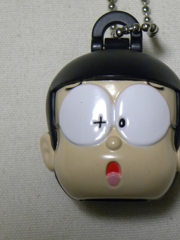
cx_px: 118
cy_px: 106
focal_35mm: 129
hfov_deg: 11.5
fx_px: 894
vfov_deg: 15.3
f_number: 4
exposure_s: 1/25.1
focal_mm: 15.1
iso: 400
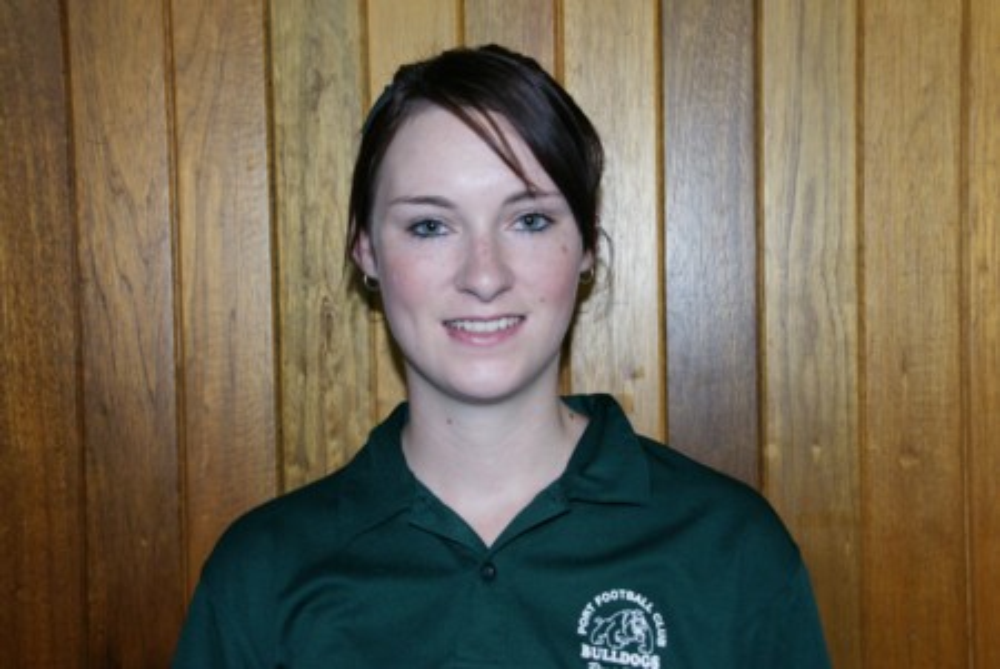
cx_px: 500
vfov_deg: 32.0
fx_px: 1168
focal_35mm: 42
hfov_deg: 46.4
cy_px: 334
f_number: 5.6
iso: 800
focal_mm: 28
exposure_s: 1/60
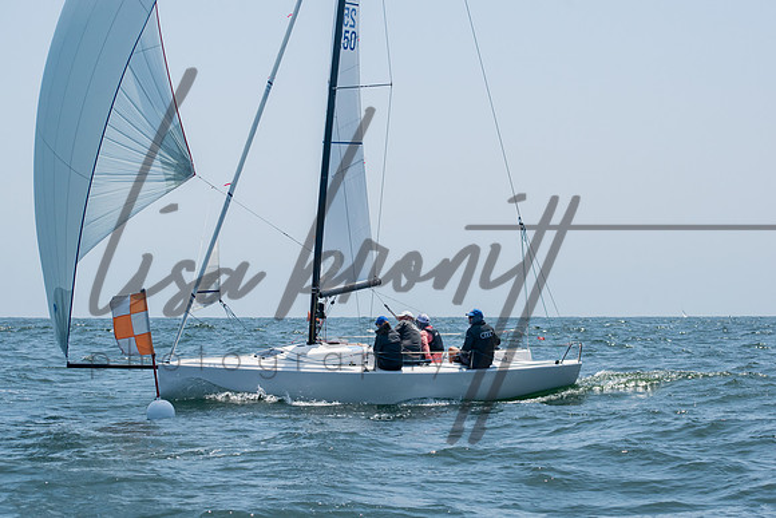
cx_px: 402
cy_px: 258
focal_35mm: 112
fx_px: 2410
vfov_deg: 12.3
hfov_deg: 18.3
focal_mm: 70
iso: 400
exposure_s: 1/1250
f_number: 8
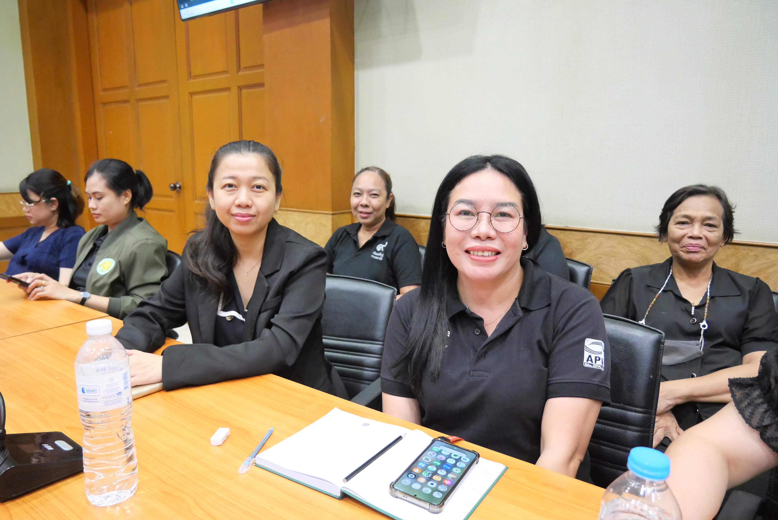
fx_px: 519
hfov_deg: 73.7
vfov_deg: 53.2
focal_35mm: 24
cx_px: 389
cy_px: 260
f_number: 3.5
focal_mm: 12
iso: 3200
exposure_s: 1/60
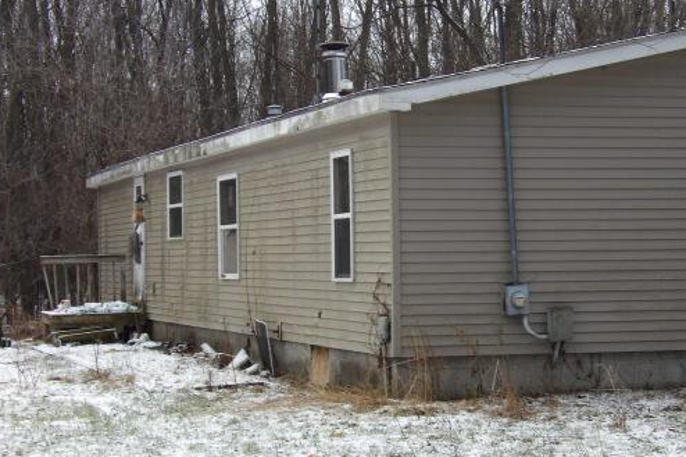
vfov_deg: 14.1
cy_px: 215
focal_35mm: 97
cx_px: 432
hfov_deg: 21.0
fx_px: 1848
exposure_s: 1/100
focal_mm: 13
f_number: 4.1
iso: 140
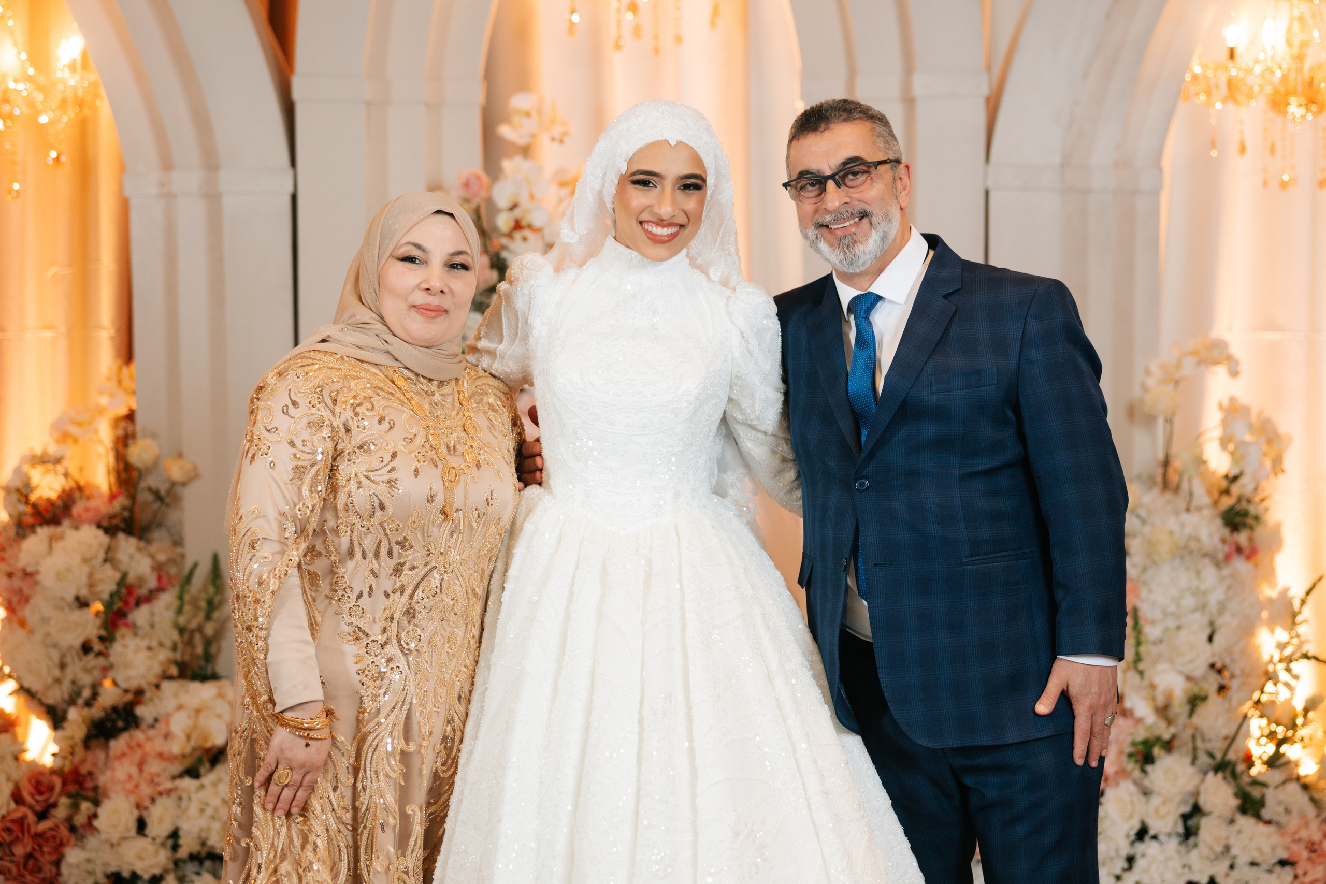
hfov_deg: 25.1
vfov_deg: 16.9
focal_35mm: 81
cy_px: 421
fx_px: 2980
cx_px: 664
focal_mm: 76
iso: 400
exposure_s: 1/200
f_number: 2.8
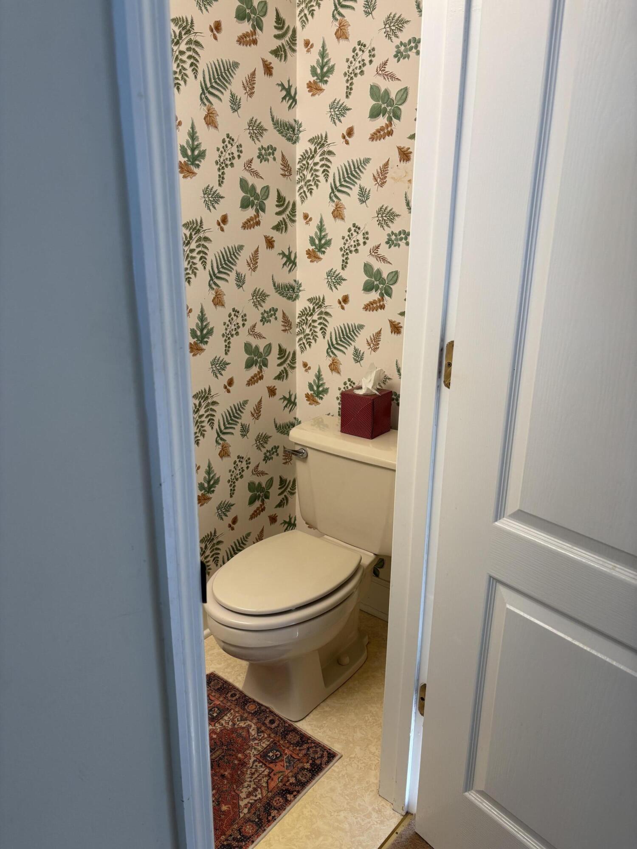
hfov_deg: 53.1
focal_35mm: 26
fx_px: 638
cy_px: 424
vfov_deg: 67.3
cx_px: 318
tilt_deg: -19.0
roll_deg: -1.7
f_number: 1.6
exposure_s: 1/120
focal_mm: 5.96
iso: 125
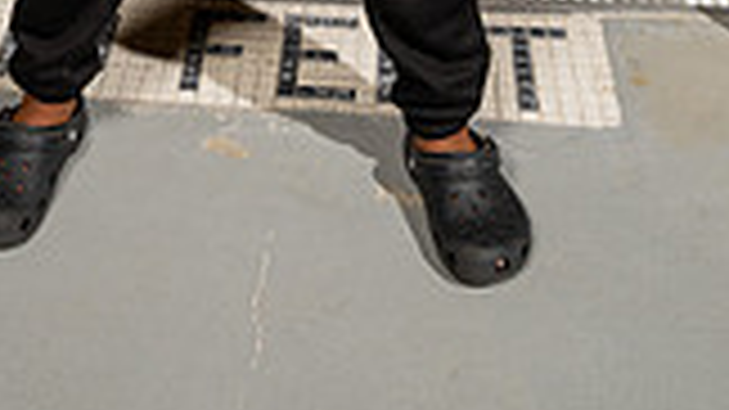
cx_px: 162
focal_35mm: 70
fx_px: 1353
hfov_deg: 29.6
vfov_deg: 13.7
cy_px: -487
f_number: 7.1
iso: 500
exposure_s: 1/125
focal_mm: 24
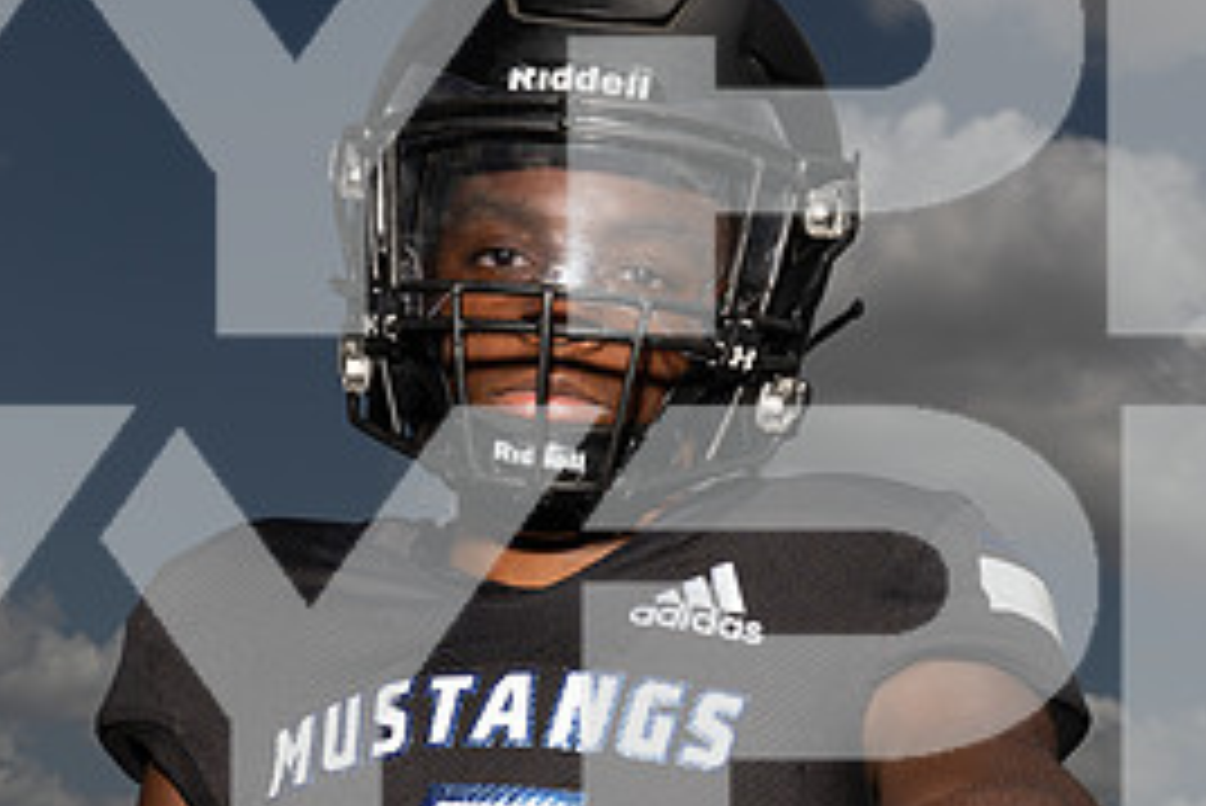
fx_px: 2681
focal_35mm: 80
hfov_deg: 25.3
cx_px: 495
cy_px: 646
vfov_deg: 17.0
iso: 100
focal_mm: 37
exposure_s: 1/250
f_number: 14
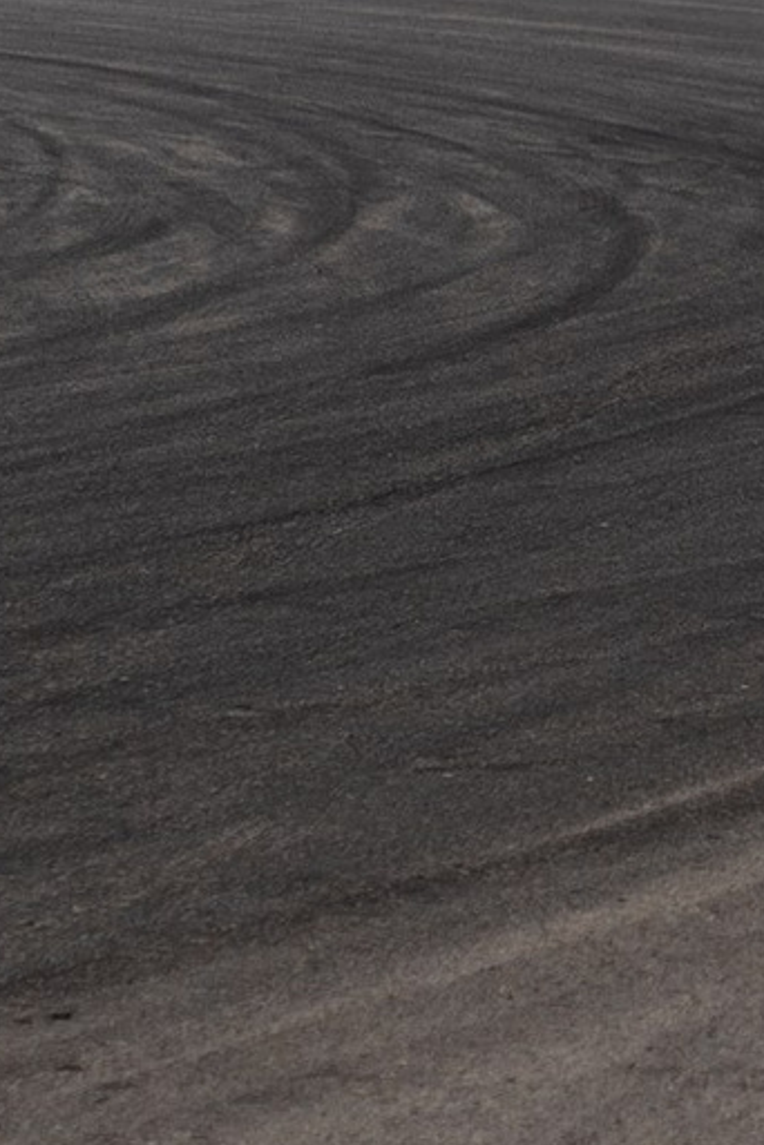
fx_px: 8340
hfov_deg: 5.2
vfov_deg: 7.8
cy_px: -38
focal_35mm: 262
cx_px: 1023
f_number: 2.2
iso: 100
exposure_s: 1/2000
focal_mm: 35
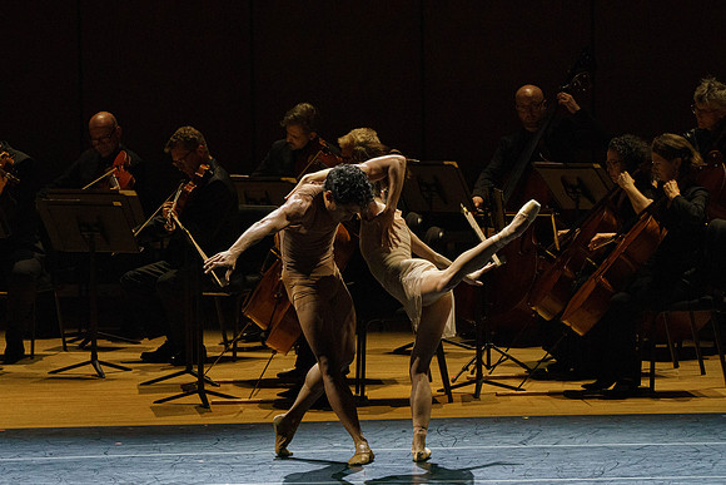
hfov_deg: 6.6
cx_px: 300
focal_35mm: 311
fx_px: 6278
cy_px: 242
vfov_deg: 4.4
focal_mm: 238
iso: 4000
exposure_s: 1/250
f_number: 14
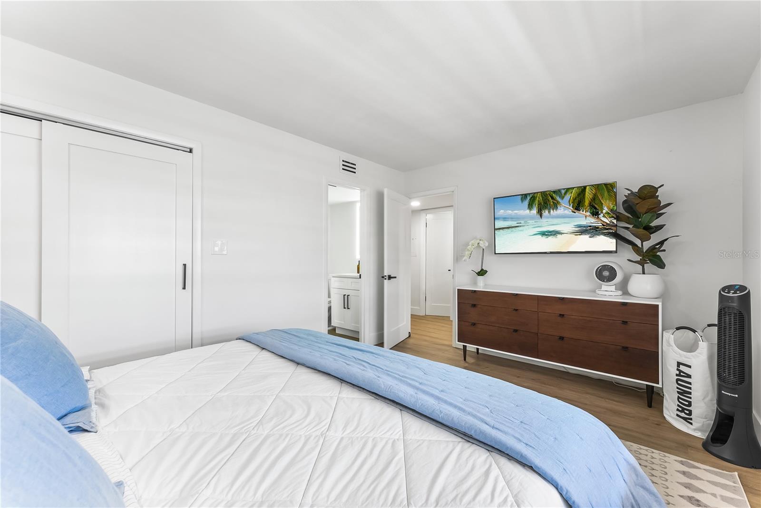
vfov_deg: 81.3
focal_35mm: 14
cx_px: 380
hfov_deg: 104.2
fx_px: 296
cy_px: 254
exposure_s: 2
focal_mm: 14
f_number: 9
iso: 250
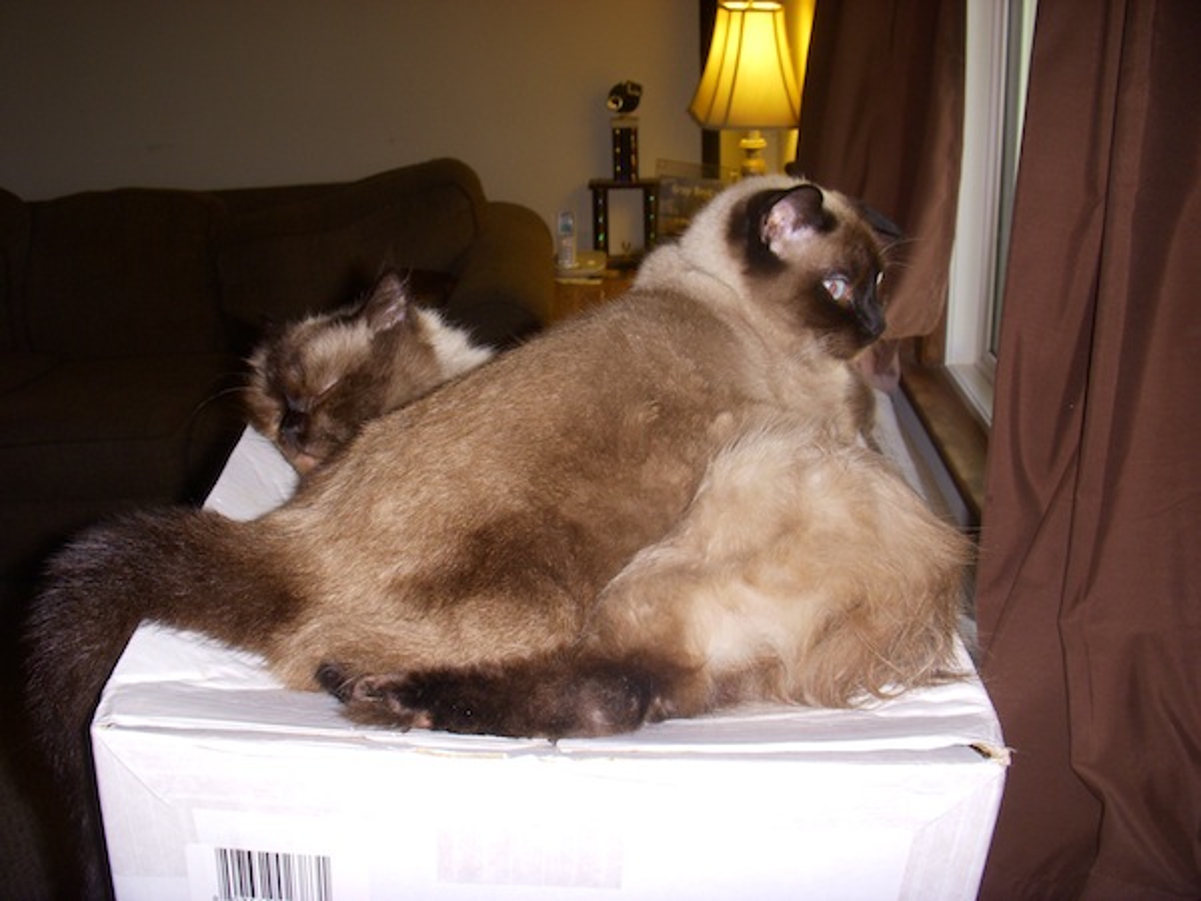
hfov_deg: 49.0
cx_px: 600
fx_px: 1318
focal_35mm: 38
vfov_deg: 37.7
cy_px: 450
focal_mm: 6.3
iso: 100
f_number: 3.3
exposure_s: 1/30
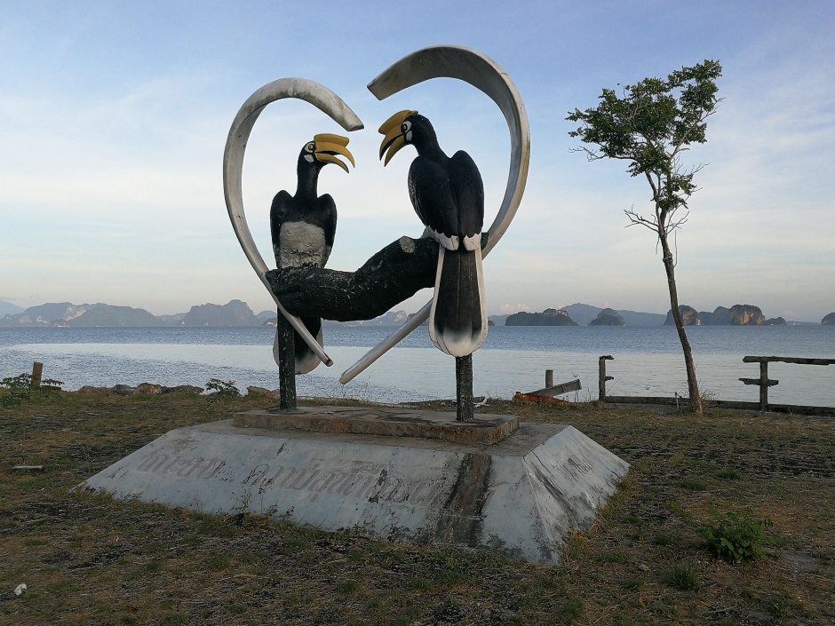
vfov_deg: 48.2
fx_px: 700
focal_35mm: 29
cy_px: 313
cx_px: 418
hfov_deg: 61.7
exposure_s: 1/410
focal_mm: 3.95
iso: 50
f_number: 2.2
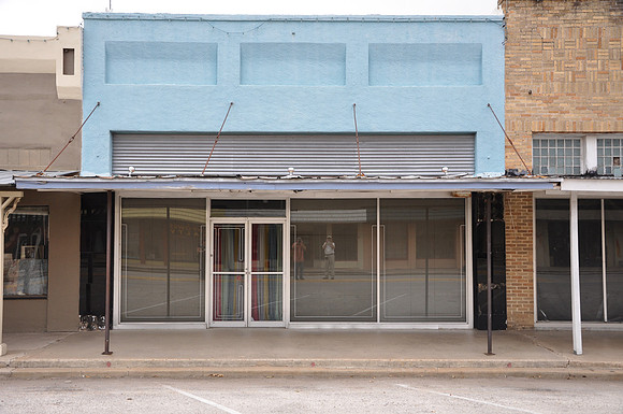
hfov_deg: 49.6
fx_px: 674
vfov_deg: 34.1
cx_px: 312
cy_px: 207
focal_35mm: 39
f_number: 5.6
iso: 320
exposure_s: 1/30
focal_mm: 26
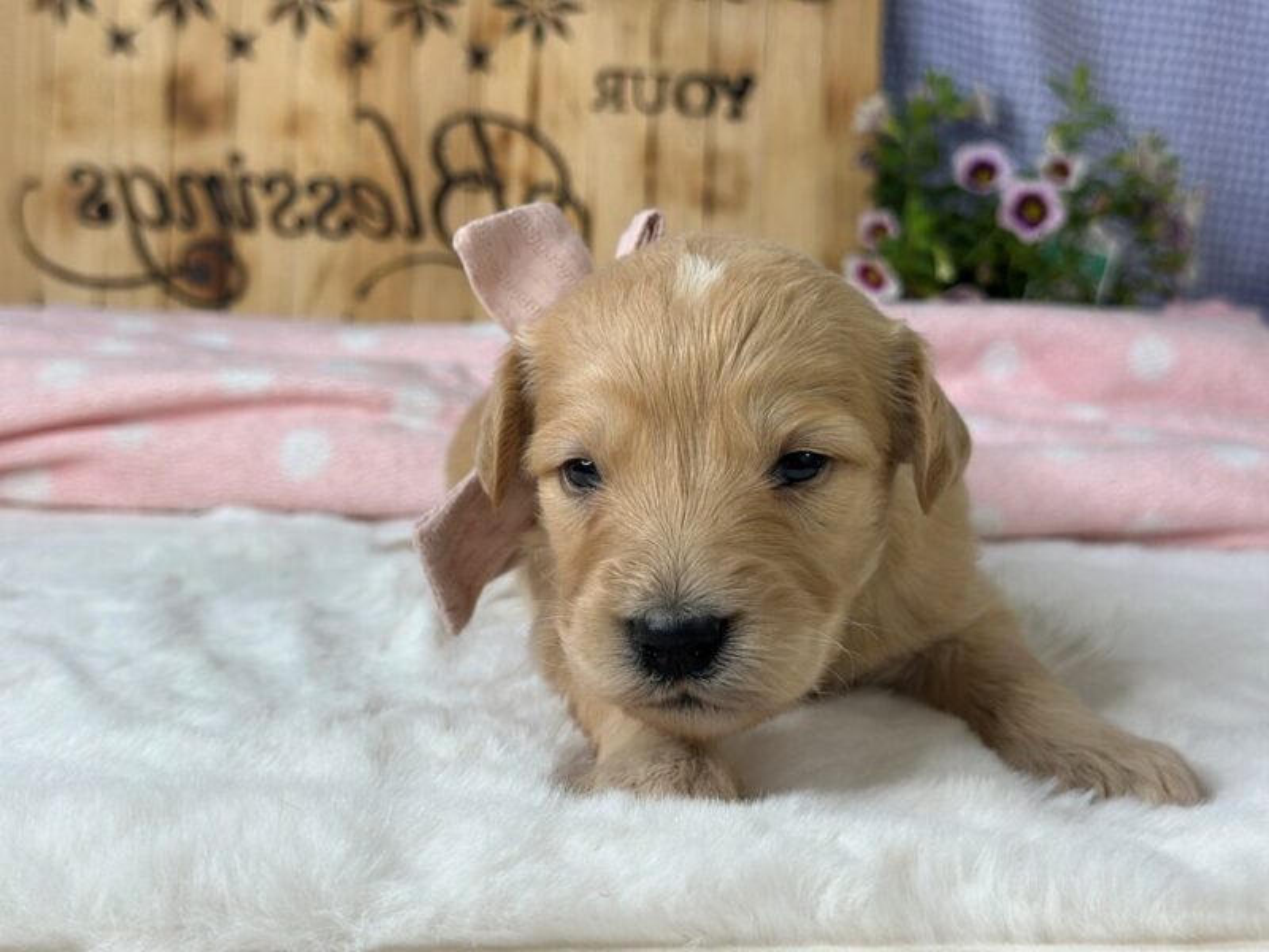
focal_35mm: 48
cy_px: 476
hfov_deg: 39.7
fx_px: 1760
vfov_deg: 30.3
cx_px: 634
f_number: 1.78
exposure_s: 1/377
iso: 80
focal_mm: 6.86
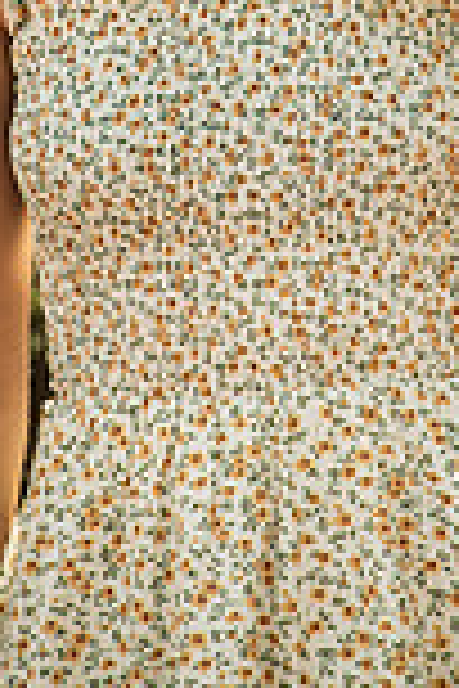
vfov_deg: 8.1
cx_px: 326
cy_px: -202
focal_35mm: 250
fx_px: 4781
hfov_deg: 5.5
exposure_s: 1/400
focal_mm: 85
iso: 200
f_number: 4.5
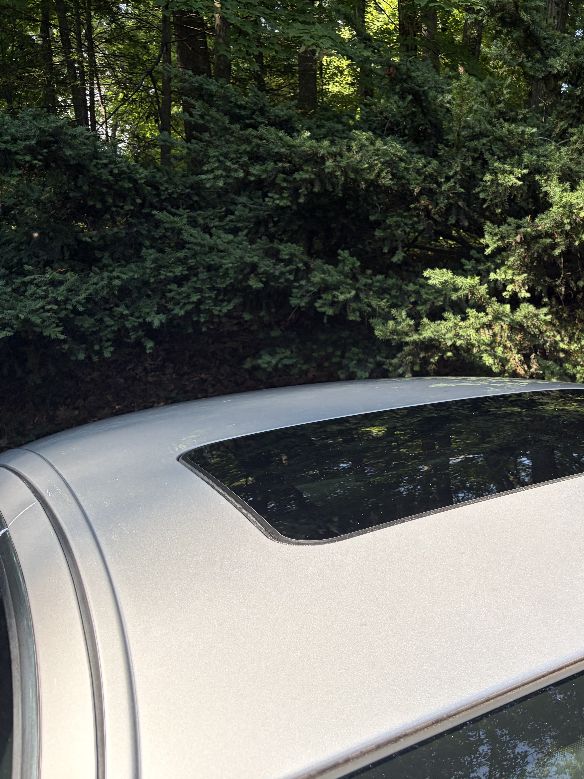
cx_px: 518
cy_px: 387
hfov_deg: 38.1
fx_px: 787
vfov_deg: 52.6
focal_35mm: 35
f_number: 1.6
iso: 50
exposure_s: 1/566
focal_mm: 5.96
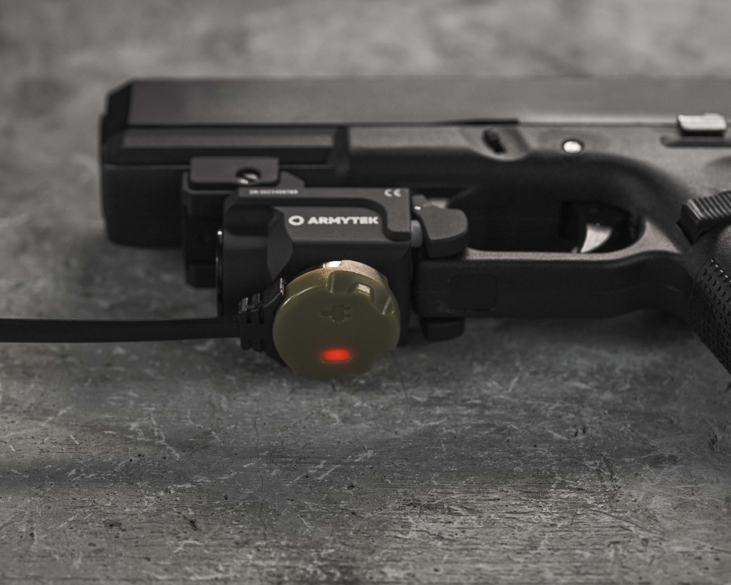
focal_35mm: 102
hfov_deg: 18.8
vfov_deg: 15.1
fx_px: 2207
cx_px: 357
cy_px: 293
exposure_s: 1/160
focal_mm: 90
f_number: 5.6
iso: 1250
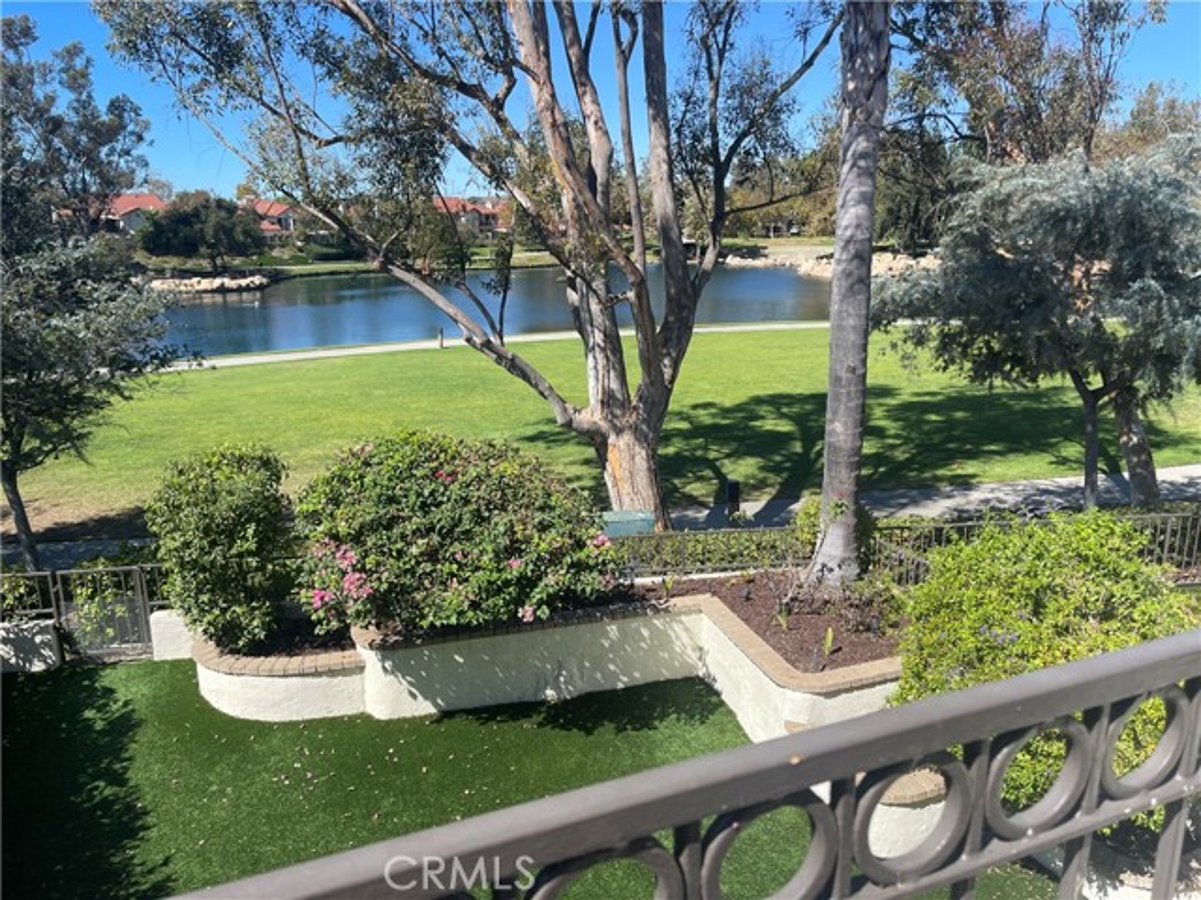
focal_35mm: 25
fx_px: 867
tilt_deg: -14.4
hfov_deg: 69.4
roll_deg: +0.1
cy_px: 450
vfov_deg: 54.9
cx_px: 600
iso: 32
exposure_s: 1/2083
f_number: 1.6
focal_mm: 5.1
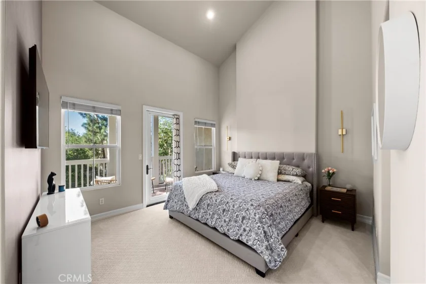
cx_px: 213
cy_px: 142
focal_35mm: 12
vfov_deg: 90.0
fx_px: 142
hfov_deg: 112.6
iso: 200
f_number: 9
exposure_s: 1/5
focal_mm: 12
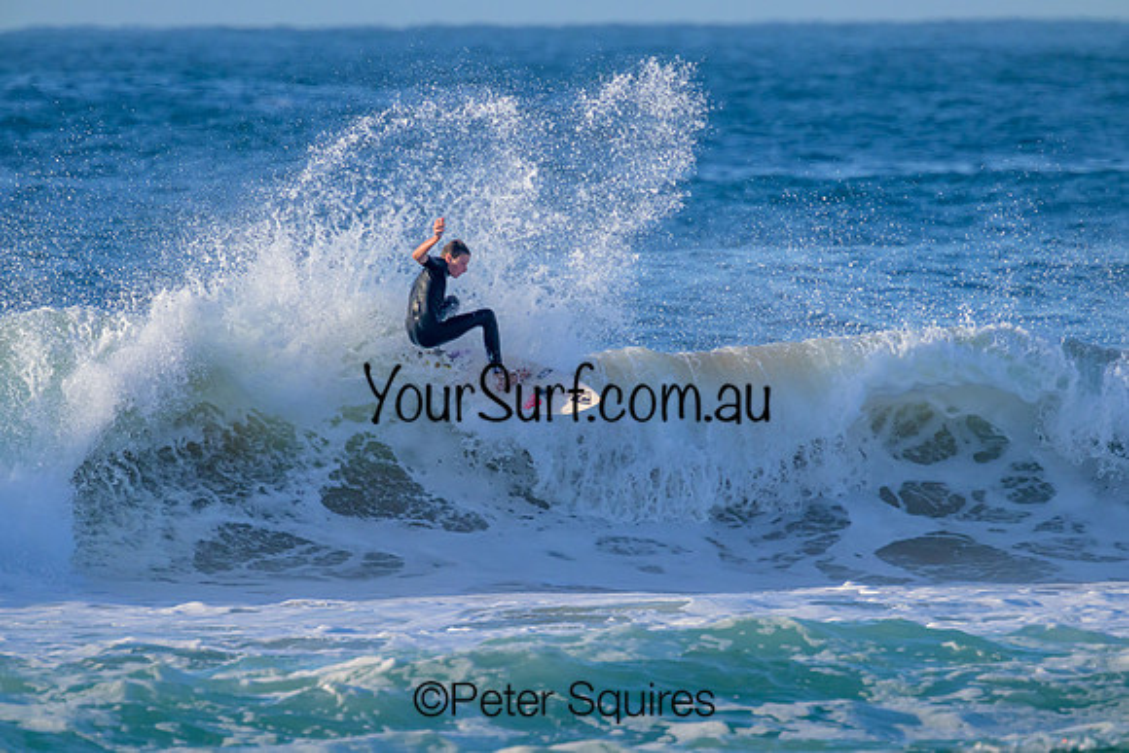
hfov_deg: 2.6
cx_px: 564
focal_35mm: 800
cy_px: 376
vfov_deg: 1.7
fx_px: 25094
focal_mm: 800
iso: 2000
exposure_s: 1/2000
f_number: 11
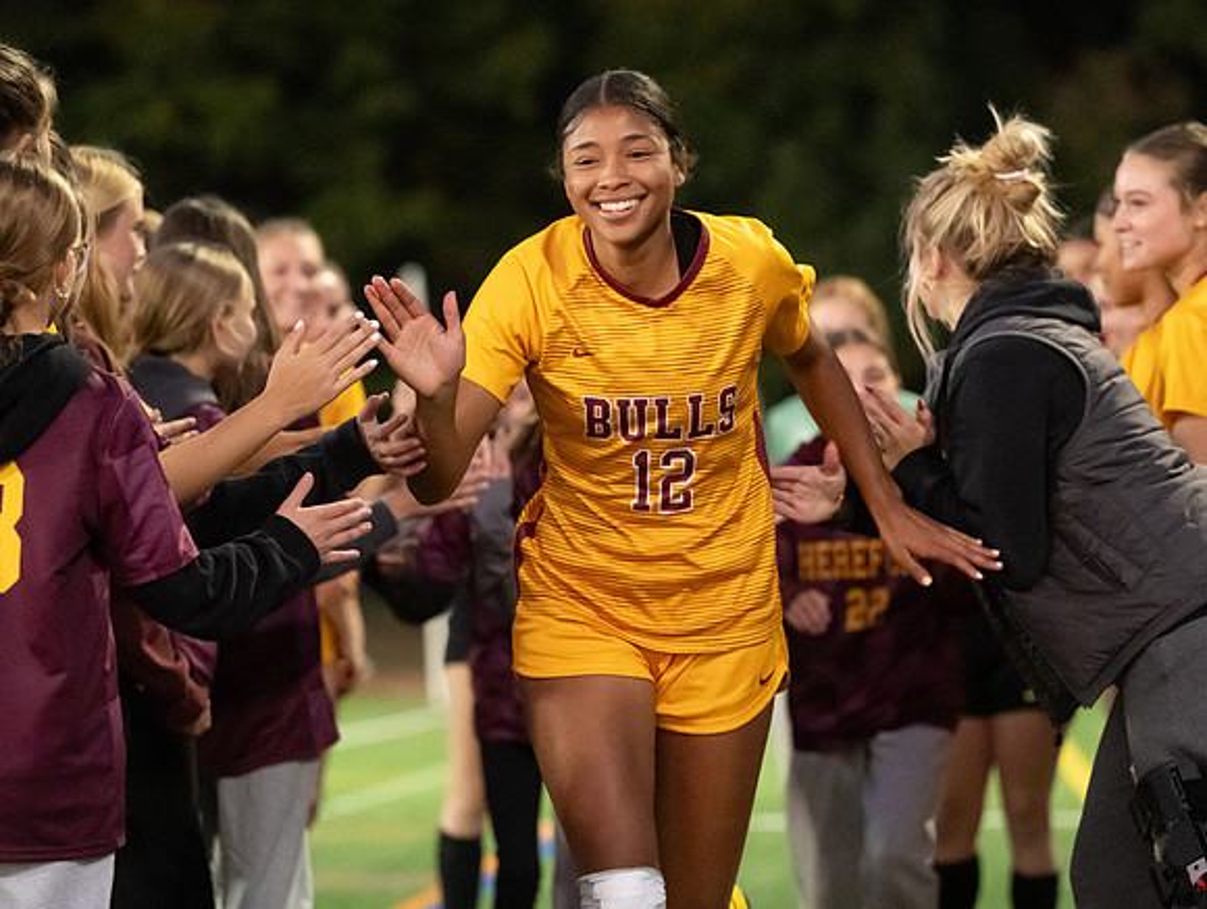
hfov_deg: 11.5
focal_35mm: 171
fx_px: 5979
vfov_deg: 8.7
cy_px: 449
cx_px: 595
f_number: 2.8
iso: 16000
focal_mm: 120
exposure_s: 1/640
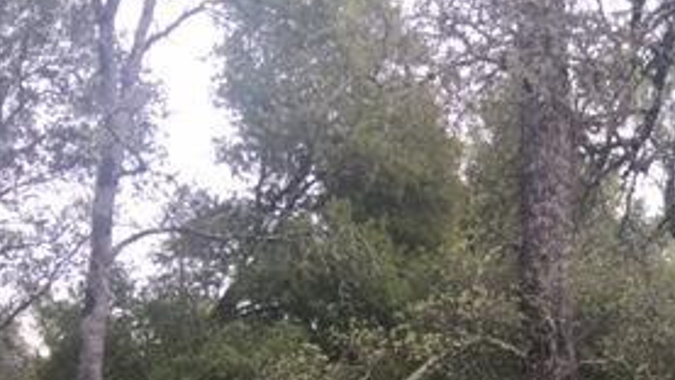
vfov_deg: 15.6
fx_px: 1307
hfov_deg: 26.7
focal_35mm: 73
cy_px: 514
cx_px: 736
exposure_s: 1/120
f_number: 2.2
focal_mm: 4.15
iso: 32
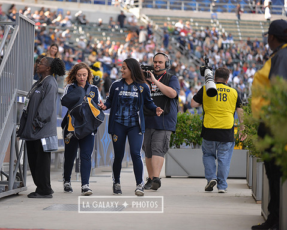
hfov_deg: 13.0
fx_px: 1258
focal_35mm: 148
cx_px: 121
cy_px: 114
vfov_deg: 10.4
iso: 640
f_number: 2.8
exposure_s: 1/2000
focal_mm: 130
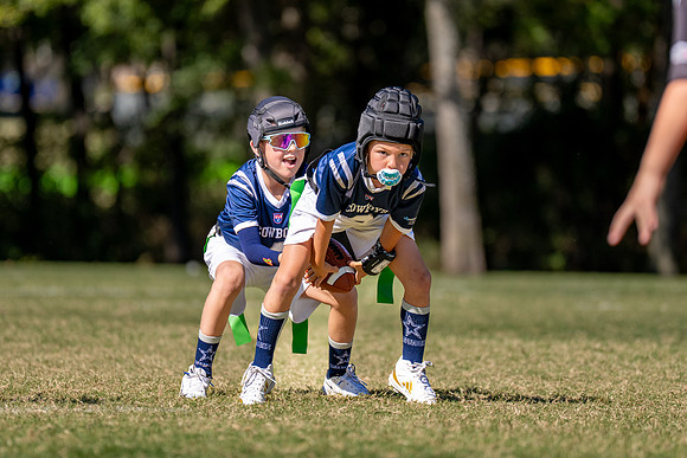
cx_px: 323
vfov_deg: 4.1
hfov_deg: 6.2
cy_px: 213
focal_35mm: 332
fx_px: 6340
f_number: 2.8
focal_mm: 200
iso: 160
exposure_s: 1/3200
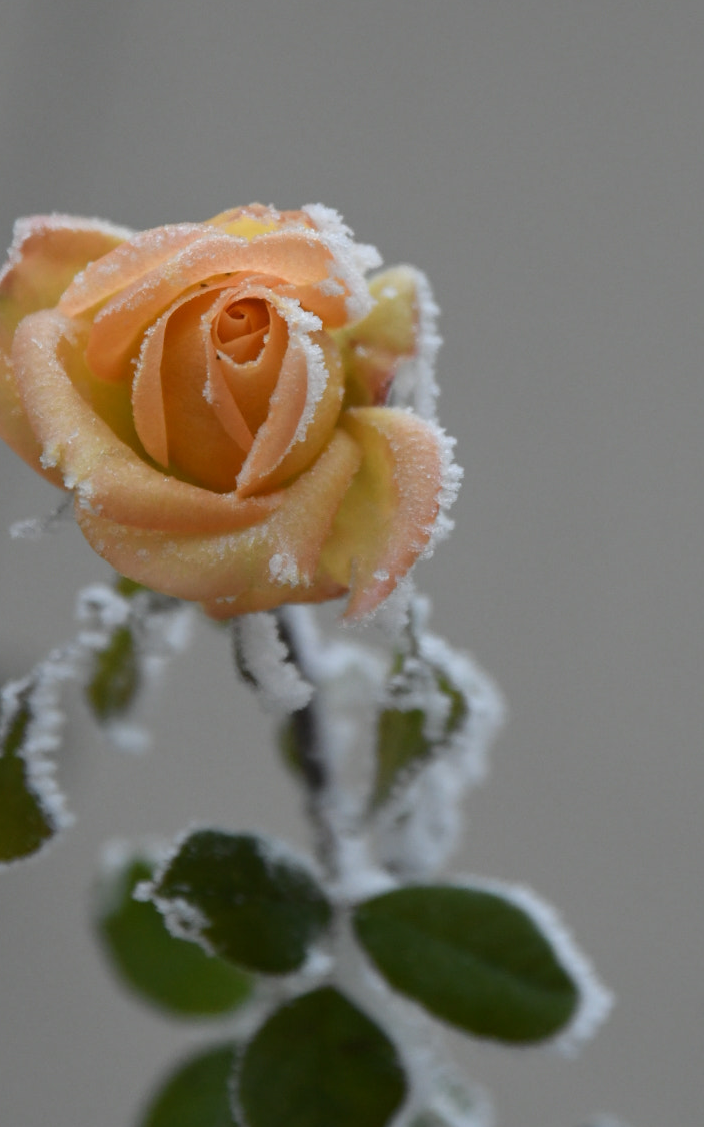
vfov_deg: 13.6
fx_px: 4726
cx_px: 269
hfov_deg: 8.5
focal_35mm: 154
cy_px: 476
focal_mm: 70
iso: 1600
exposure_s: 1/500
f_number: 2.8
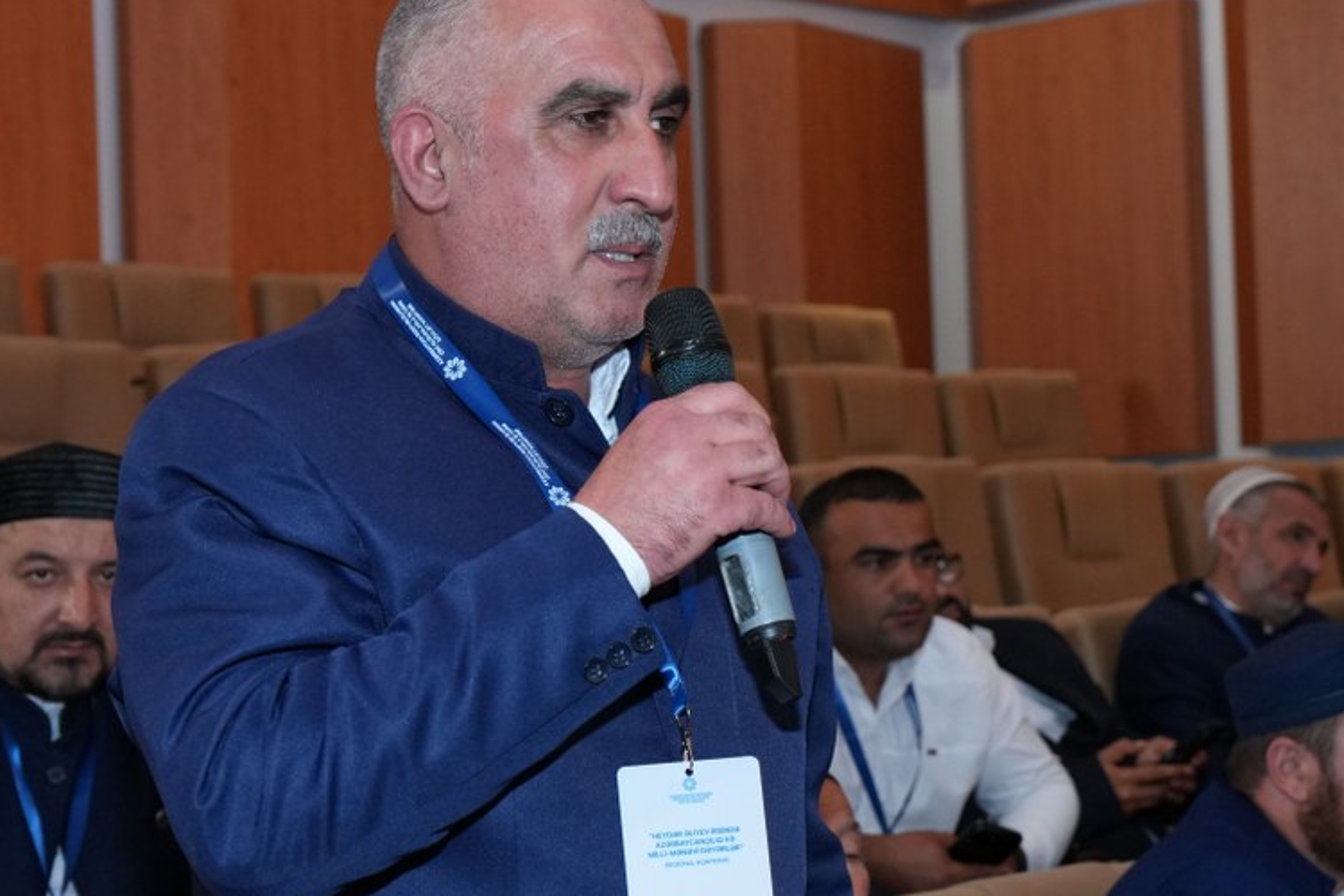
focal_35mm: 71
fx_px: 2650
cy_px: 490
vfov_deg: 19.2
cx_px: 670
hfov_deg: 28.5
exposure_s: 1/160
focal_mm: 35
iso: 2000
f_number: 4
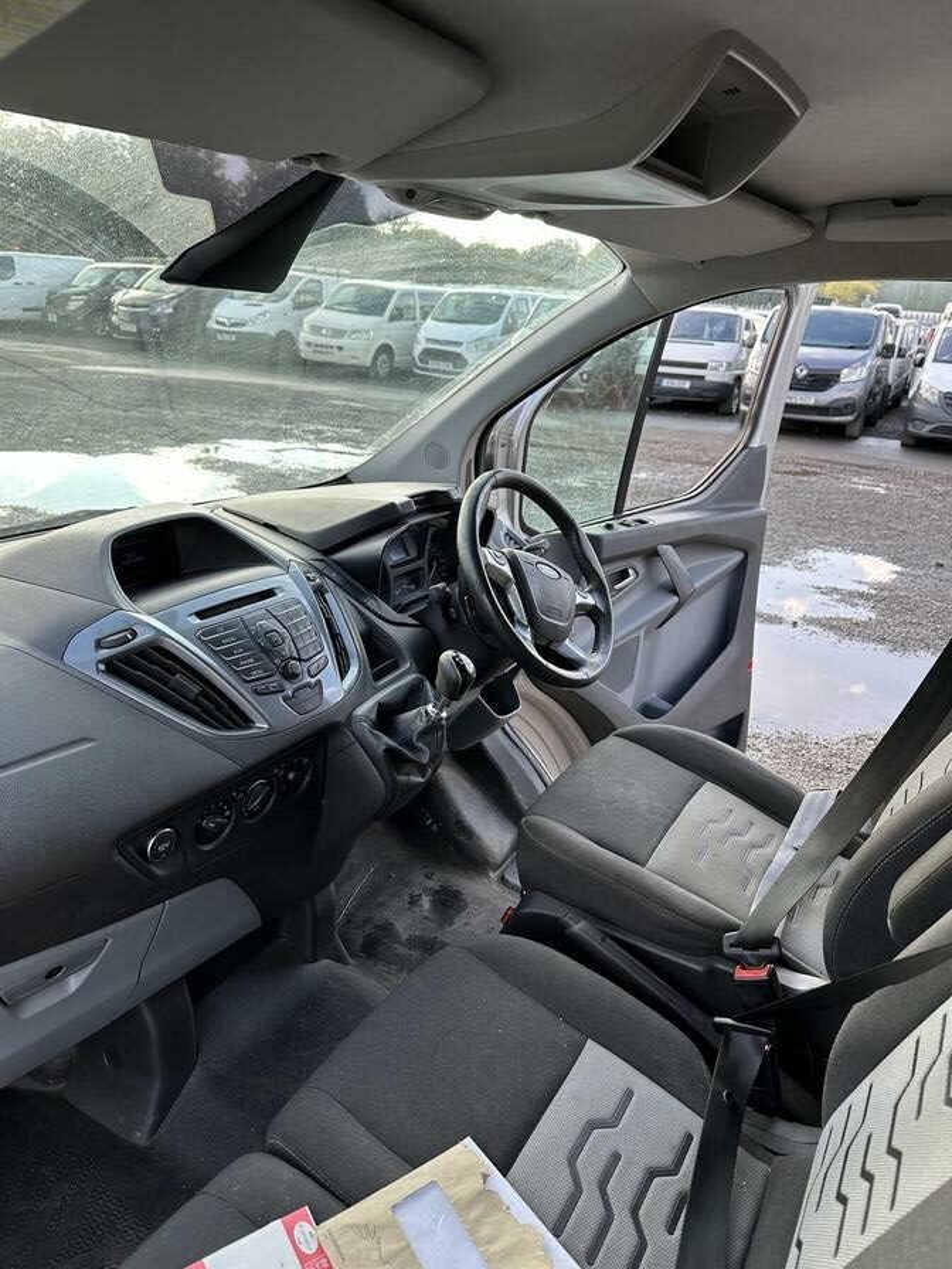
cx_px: 476
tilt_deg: -21.2
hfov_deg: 56.8
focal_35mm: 24
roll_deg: -4.4
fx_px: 880
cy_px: 634
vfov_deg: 71.6
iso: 80
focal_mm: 6.86
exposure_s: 1/439
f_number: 1.78
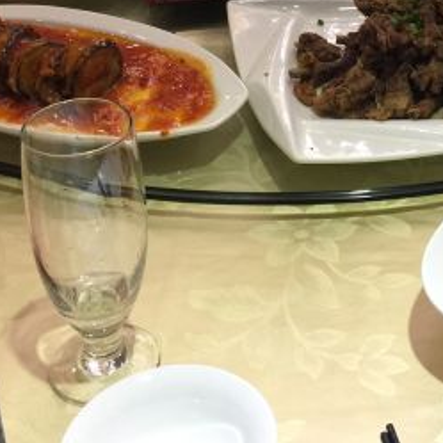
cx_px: 388
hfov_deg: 23.4
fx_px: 1042
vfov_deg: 23.0
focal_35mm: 72
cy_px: 3
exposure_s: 1/33
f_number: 2.2
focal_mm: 4.15
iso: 64
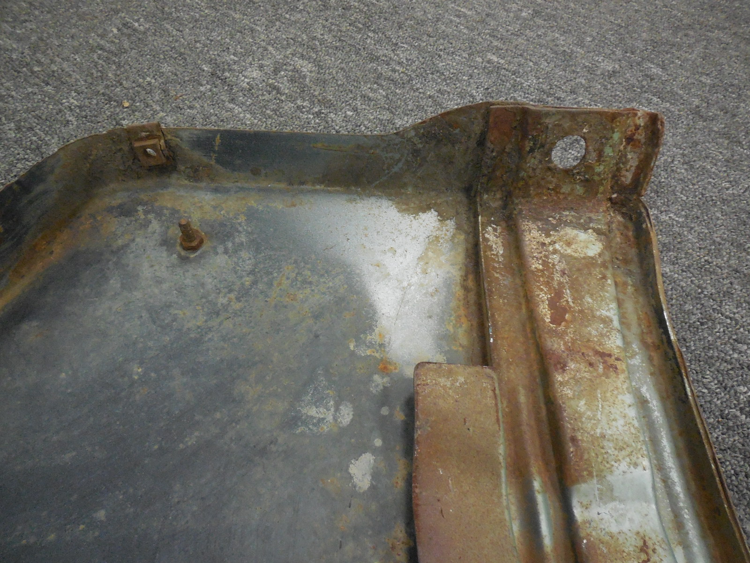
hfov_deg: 69.4
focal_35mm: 25
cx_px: 375
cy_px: 282
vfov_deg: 54.9
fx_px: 542
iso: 800
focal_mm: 4.5
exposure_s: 1/50
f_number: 3.1
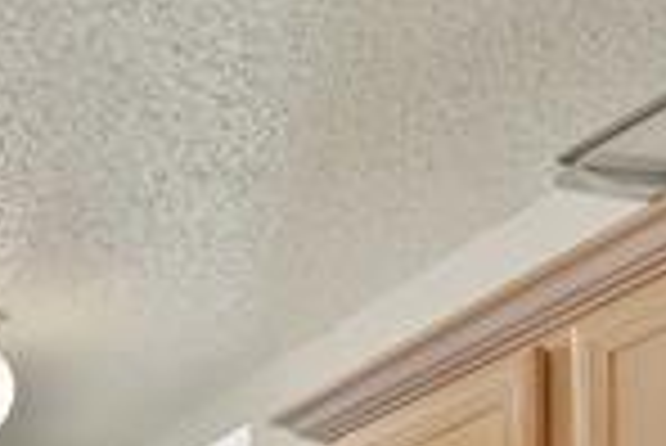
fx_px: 1537
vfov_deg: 13.3
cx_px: -720
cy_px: 991
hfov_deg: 16.9
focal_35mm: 83
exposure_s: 1/4
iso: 640
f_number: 9
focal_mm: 12
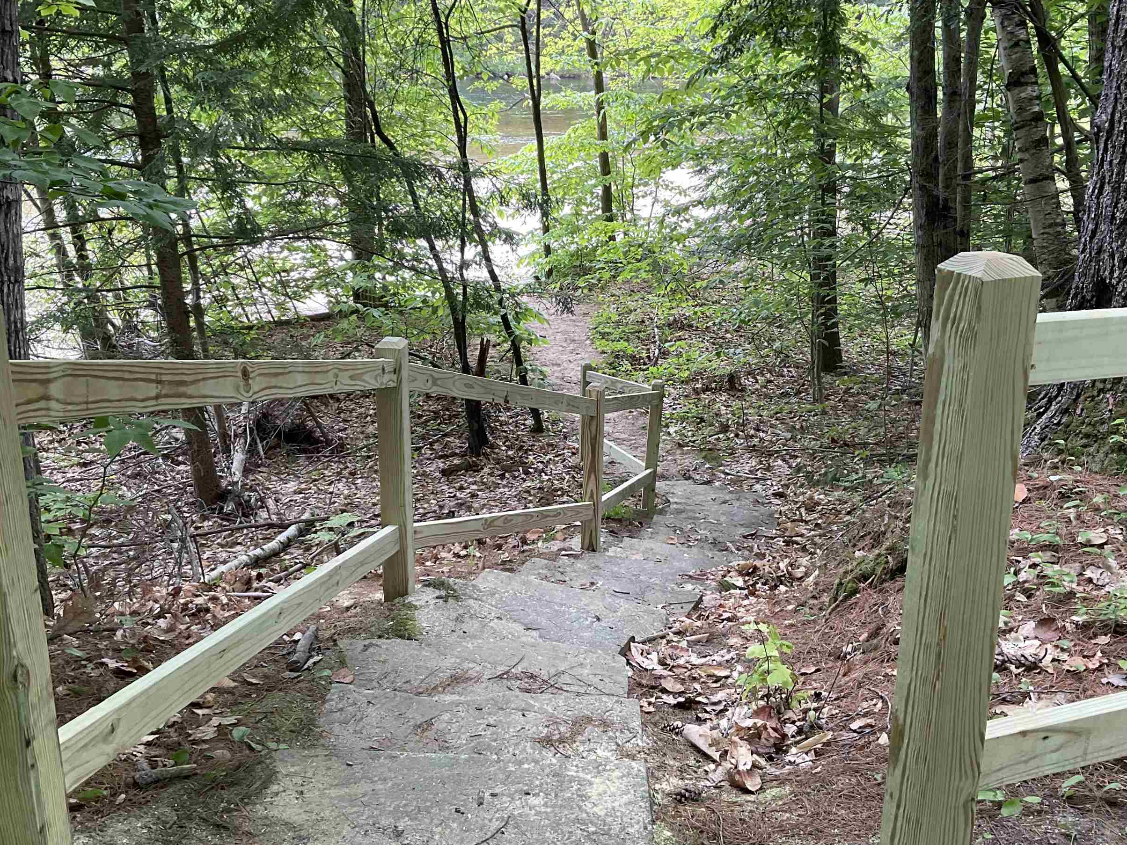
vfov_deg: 38.6
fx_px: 1205
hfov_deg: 50.1
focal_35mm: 37
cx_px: 535
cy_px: 394
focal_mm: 3
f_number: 1.8
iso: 50
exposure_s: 1/120
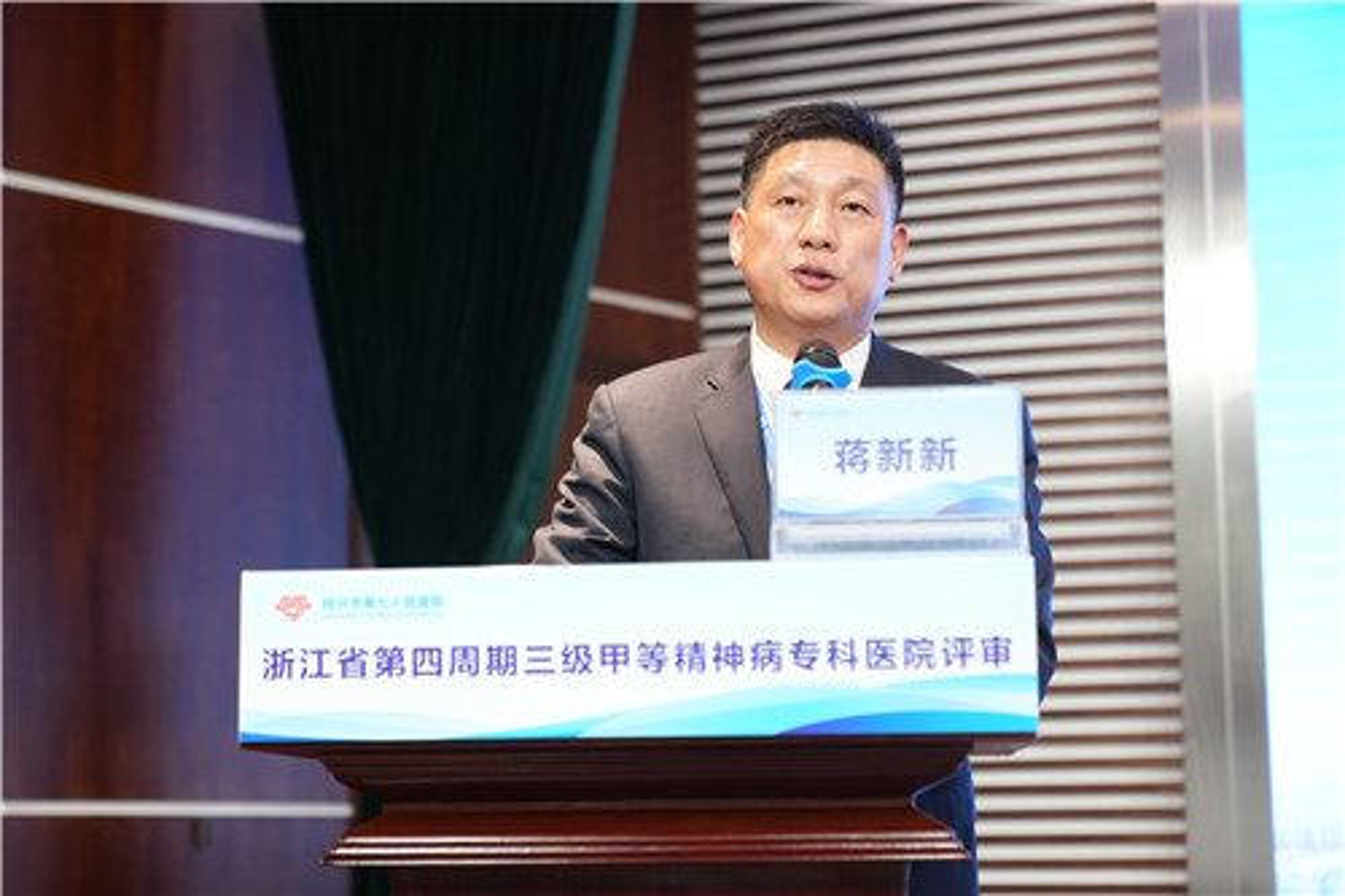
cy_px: 448
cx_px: 672
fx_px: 2614
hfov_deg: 28.9
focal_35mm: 70
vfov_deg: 19.4
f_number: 2.8
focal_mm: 70
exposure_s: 1/100
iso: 1250
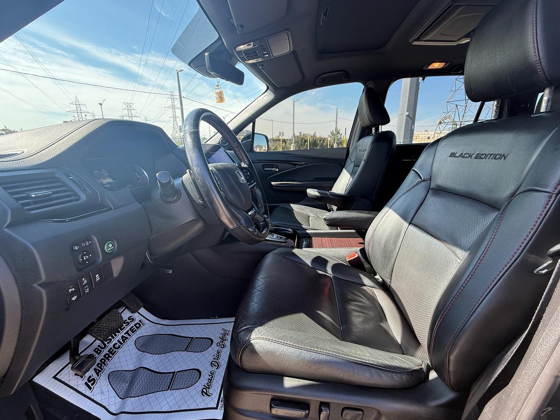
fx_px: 243
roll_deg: -0.9
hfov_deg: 98.1
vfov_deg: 81.7
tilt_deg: -12.8
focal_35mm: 15
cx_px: 292
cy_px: 208
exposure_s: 1/151
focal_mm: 2.22
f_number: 2.2
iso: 64
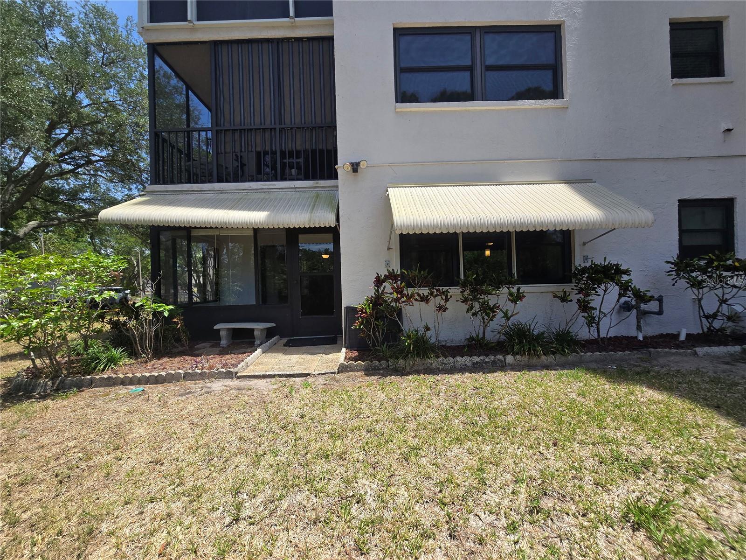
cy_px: 280
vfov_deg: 89.9
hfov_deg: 106.2
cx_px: 373
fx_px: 280
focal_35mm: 13
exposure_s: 1/1286
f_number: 2.2
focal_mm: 2.2
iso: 50
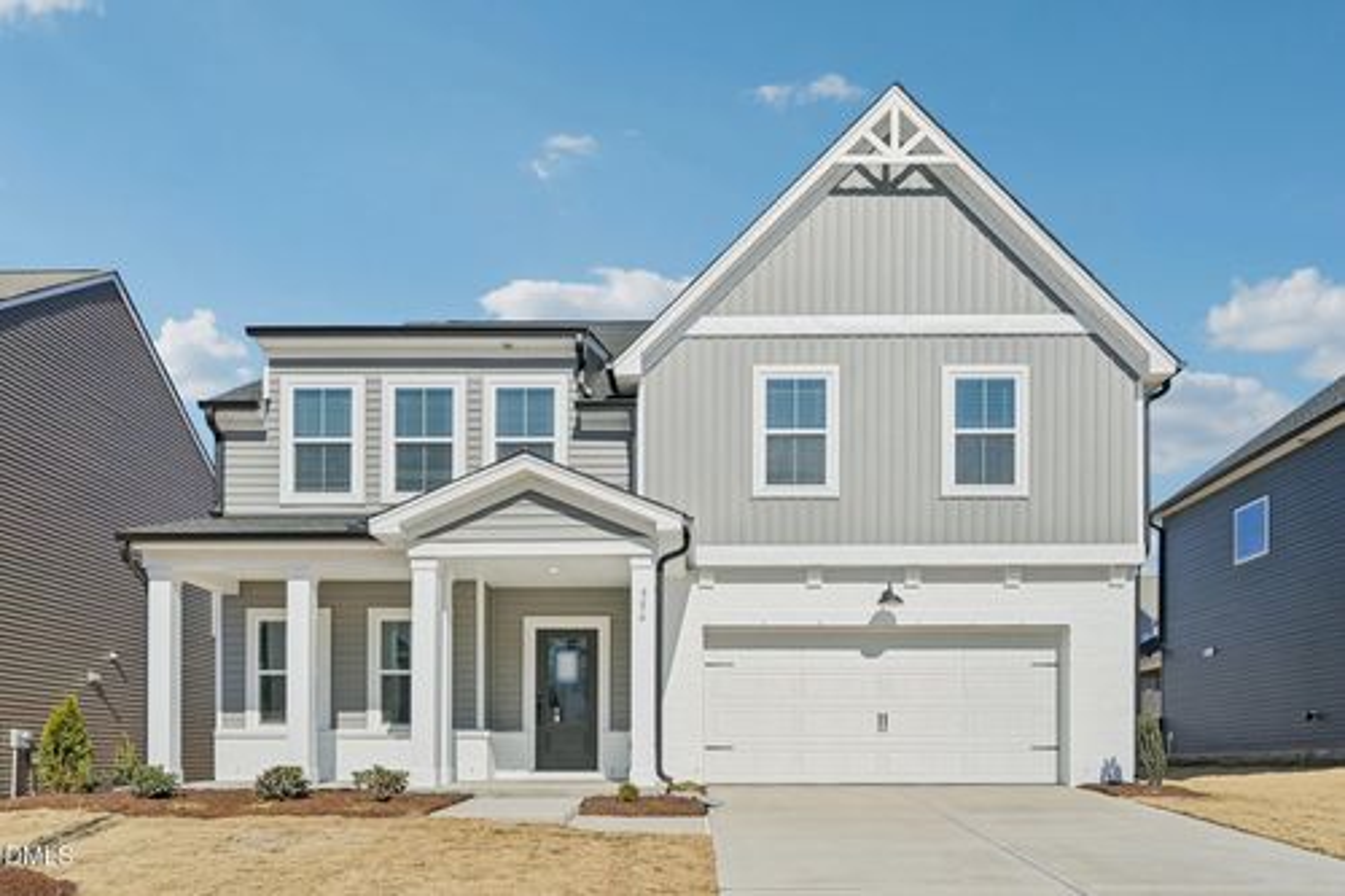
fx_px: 859
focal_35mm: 23
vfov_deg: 55.1
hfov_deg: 76.1
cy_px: 448
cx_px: 672
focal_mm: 23
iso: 100
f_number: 8
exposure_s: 1/800
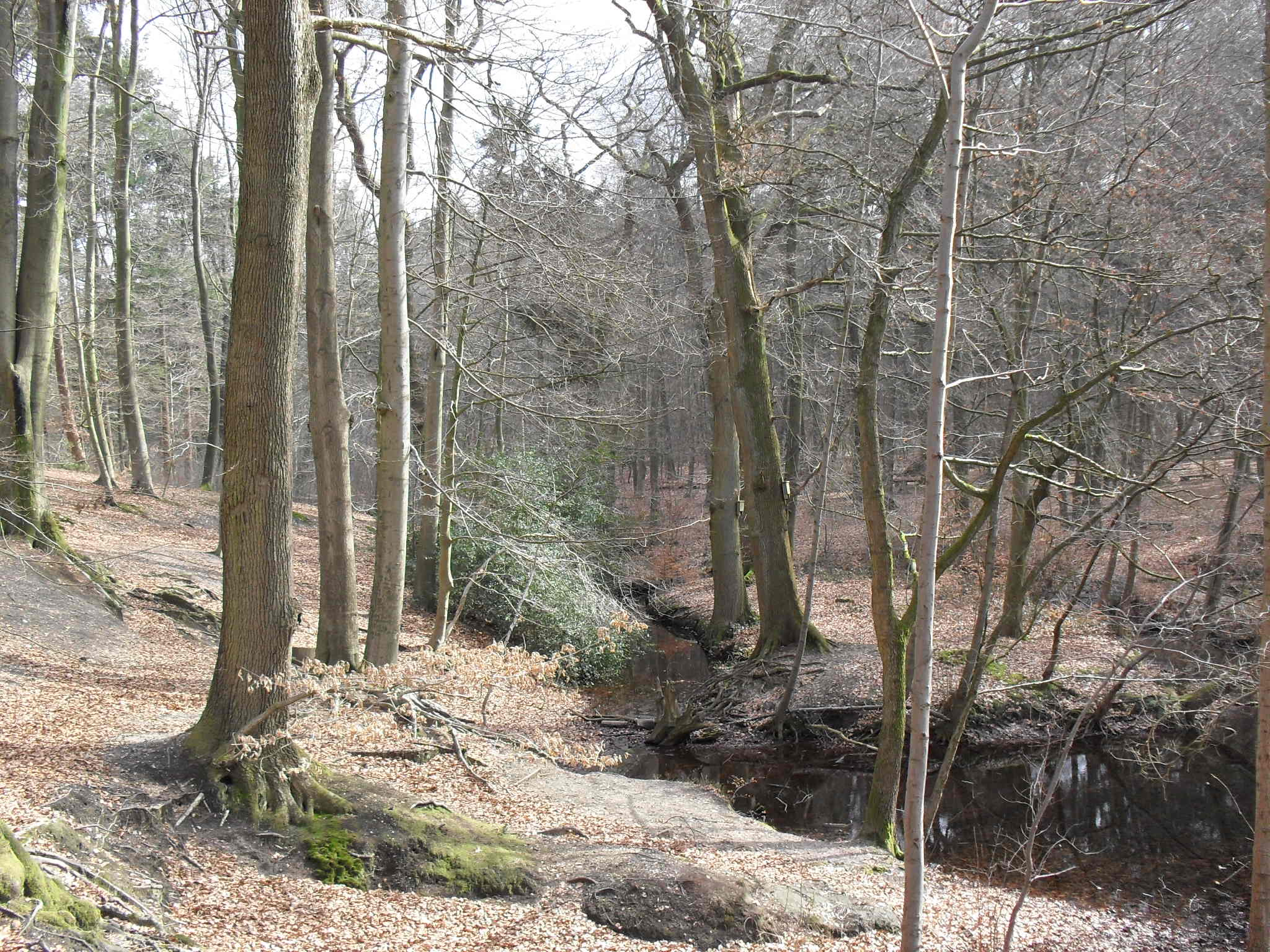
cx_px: 635
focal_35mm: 38
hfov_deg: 49.0
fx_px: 1394
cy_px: 476
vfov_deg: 37.7
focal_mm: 6.3
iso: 80
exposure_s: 1/180
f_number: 2.8
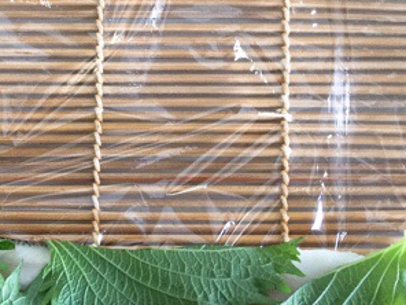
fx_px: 786
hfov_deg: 28.6
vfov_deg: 21.4
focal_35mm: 67
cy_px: 279
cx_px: 103
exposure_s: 1/30
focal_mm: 3.3
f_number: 2.4
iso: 80
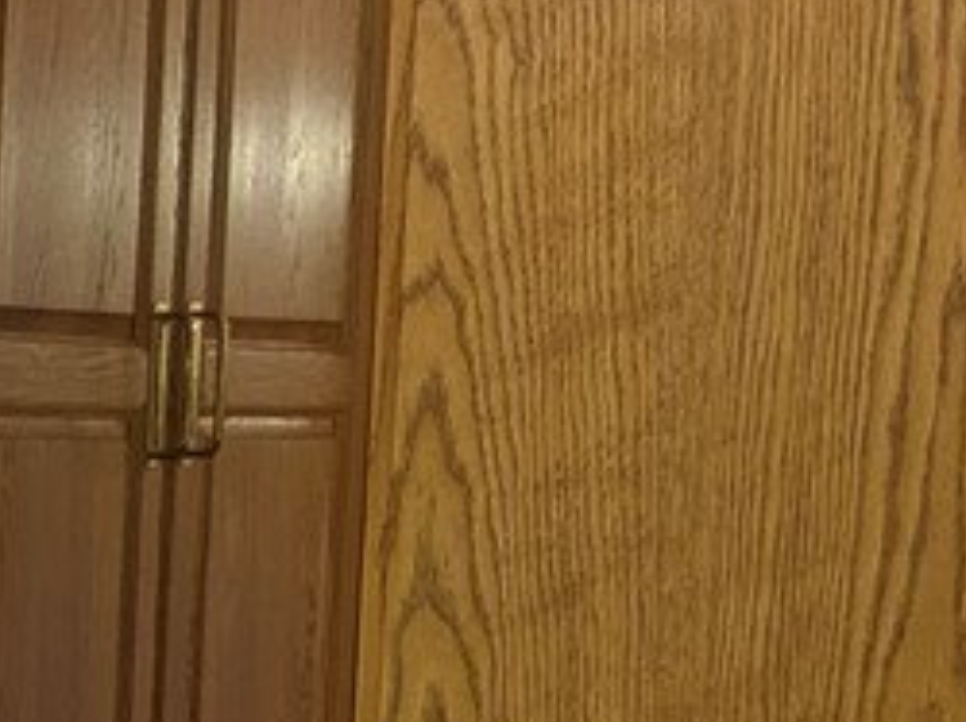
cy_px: 1120
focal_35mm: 160
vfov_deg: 9.0
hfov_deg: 10.8
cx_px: -1211
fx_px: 4461
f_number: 1.89
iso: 47
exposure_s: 1/40
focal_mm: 5.43
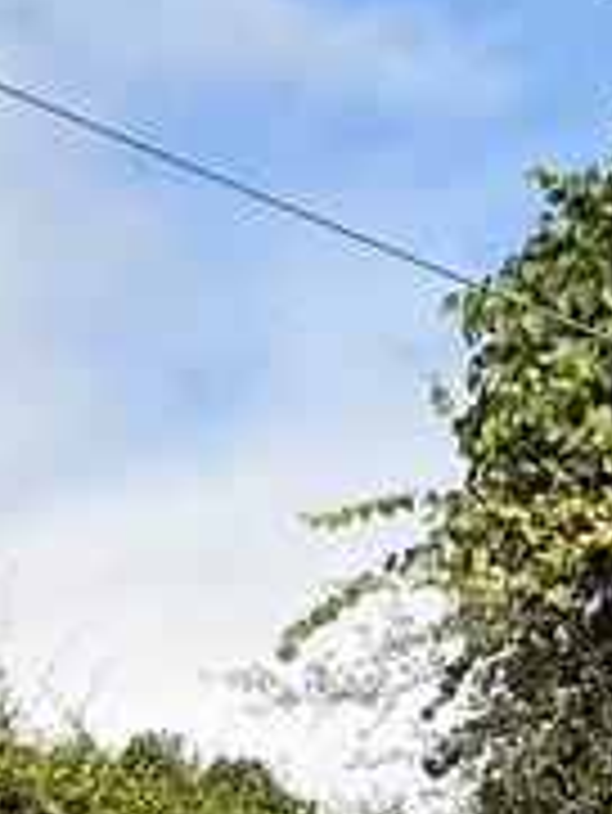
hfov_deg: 7.0
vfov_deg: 8.8
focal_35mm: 212
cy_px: 1592
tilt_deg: +5.7
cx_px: 54
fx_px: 4992
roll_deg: +3.6
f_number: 1.78
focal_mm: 6.76
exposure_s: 1/3953
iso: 80
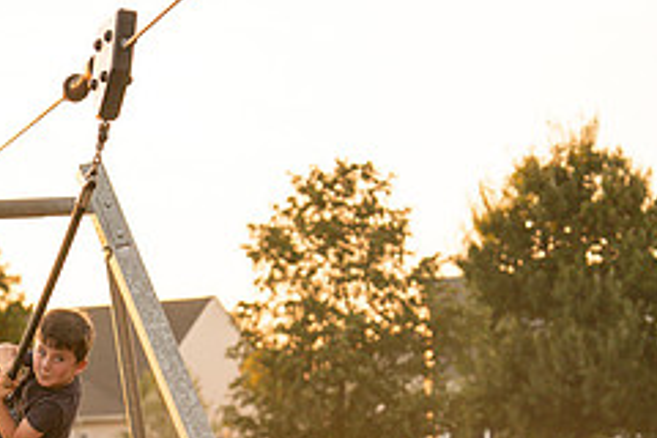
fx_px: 3084
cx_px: 55
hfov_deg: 12.1
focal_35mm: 169
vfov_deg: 8.1
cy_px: 453
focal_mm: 70
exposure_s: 1/1250
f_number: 2.8
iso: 200
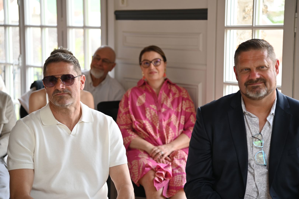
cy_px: 100
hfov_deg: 20.8
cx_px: 150
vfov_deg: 13.9
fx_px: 813
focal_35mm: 98
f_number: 4
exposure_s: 1/125
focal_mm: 98
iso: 400
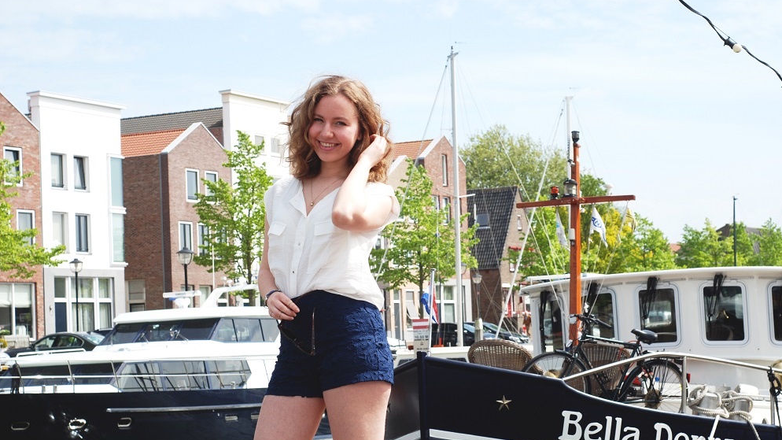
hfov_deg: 26.9
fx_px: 1638
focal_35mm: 79
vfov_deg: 15.3
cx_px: 392
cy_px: 242
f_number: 8
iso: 100
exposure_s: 1/250
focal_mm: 50
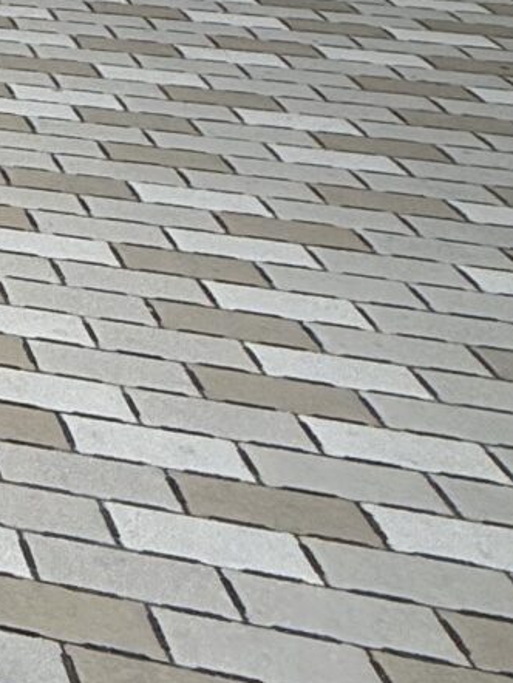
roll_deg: -0.4
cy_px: -326
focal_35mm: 81
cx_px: -924
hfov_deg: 11.9
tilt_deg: -4.7
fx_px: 1599
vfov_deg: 20.7
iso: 64
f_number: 2.2
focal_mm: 2.22
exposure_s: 1/726
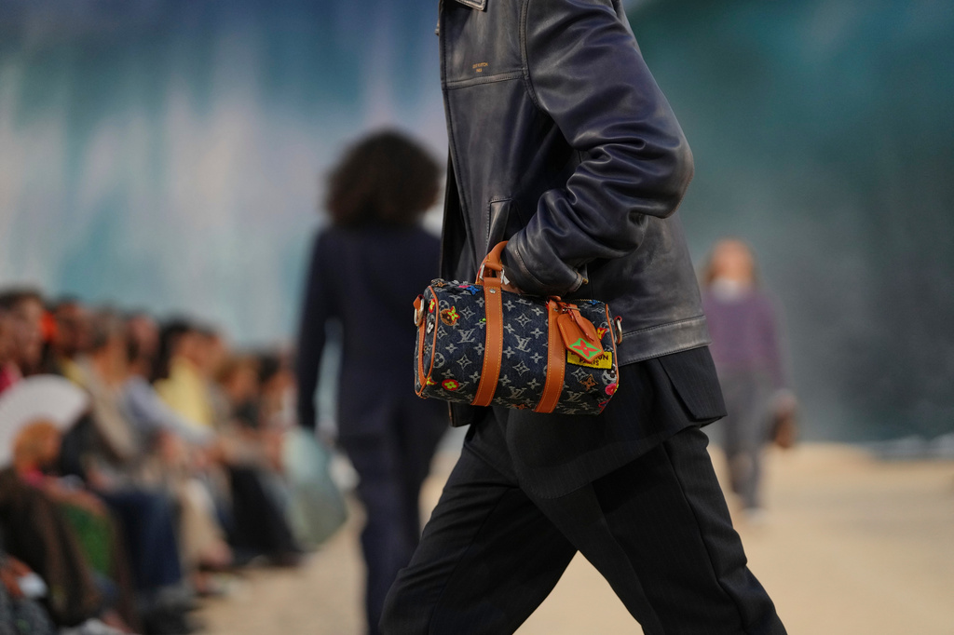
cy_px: 318
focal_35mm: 131
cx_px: 477
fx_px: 3470
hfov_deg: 15.7
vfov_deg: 10.5
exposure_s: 1/4000
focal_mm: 131
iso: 2000
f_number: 2.8
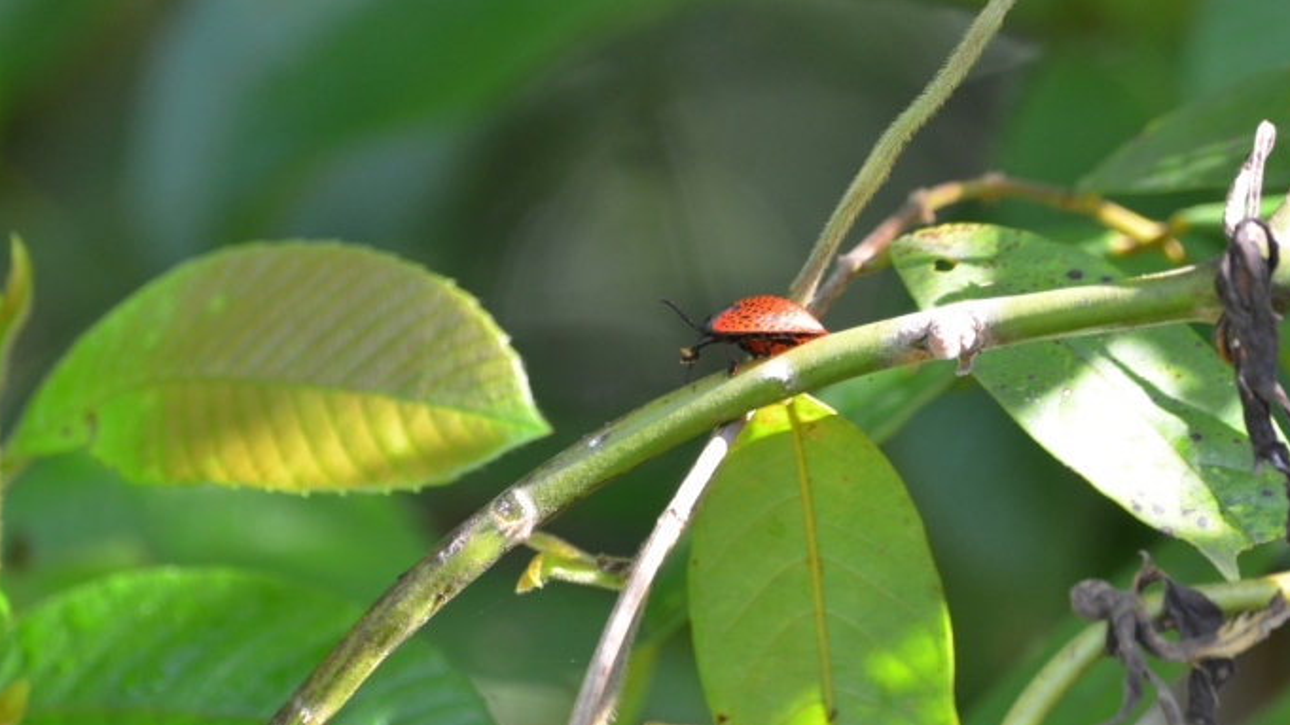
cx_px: 741
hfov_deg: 2.3
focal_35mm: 921
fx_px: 31502
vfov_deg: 1.3
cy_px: 331
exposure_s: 1/125
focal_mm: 500
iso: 800
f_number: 6
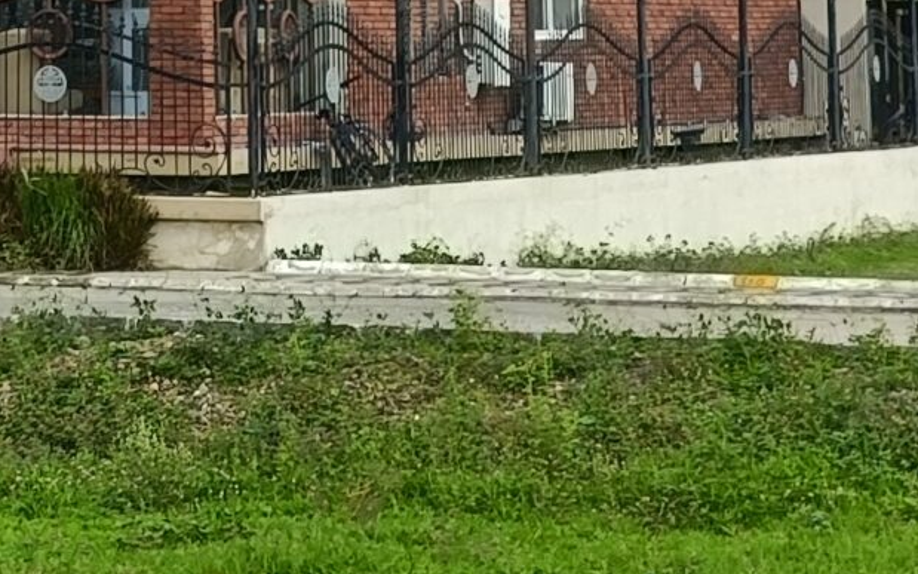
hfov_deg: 10.0
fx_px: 5154
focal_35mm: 206
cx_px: -262
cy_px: -835
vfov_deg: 6.1
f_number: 2
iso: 50
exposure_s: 1/127
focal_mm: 7.08
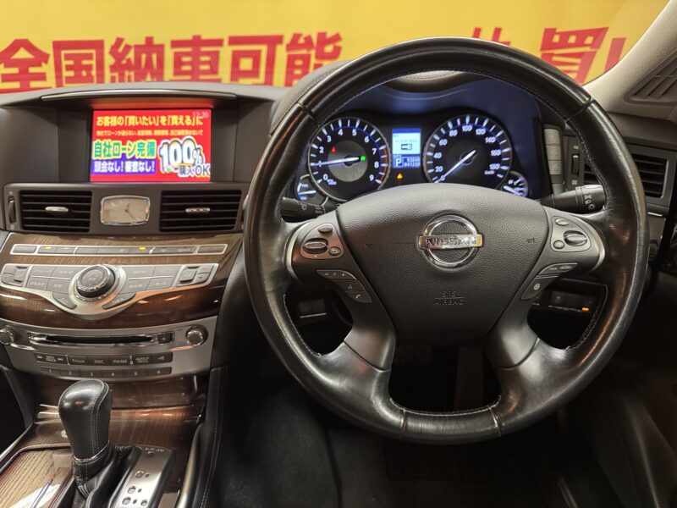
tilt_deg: -22.0
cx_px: 338
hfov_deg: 71.6
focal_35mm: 24
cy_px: 254
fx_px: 469
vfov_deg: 56.8
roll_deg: +1.0
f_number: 1.78
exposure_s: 1/60
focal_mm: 6.76
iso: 640
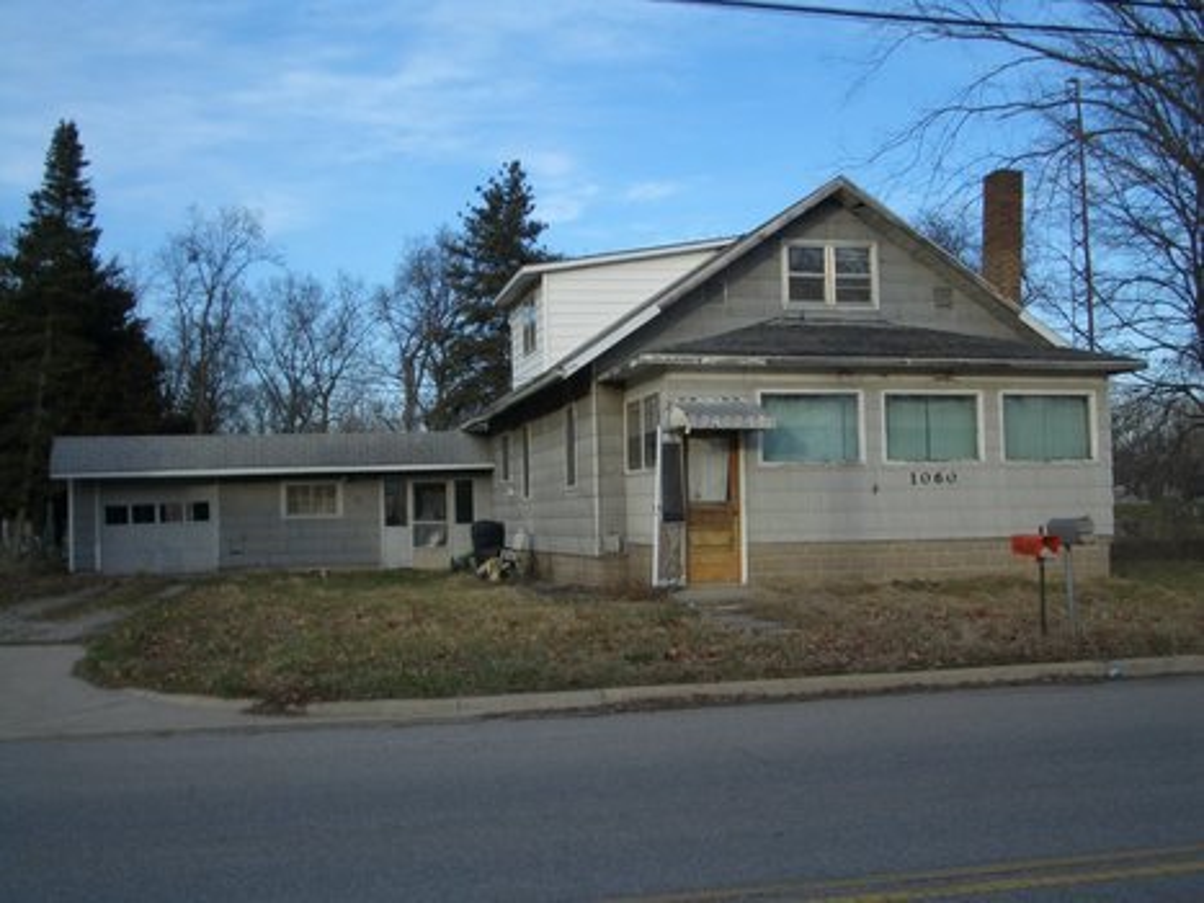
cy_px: 452
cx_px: 602
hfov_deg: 45.8
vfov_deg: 35.1
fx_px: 1426
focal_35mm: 41
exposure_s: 1/500
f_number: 2.8
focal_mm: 6.8
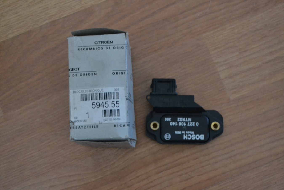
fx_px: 473
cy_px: 95
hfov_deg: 33.4
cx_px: 142
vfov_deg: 22.6
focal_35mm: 60
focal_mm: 40
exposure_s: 1/6
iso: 3200
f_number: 5.3
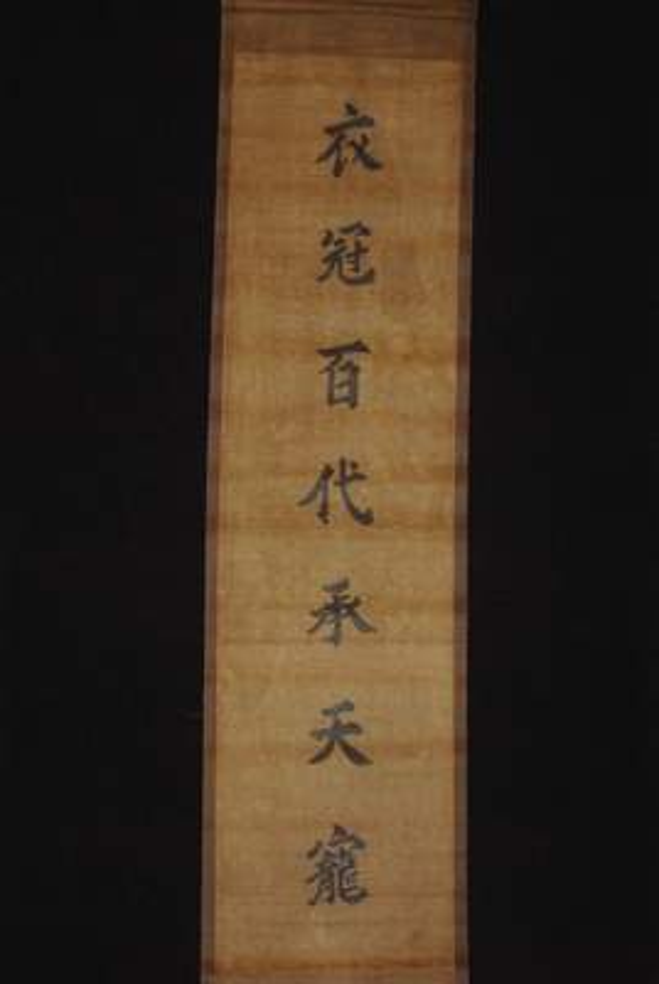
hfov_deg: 13.1
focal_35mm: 105
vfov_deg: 19.4
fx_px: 2873
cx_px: 330
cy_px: 492
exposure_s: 1/90
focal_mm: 70
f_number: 4
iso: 1600
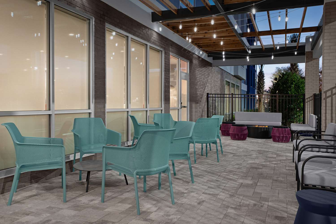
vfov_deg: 40.0
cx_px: 168
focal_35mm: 33
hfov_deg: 57.2
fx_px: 308
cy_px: 112
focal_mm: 33
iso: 400
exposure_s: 2
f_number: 11
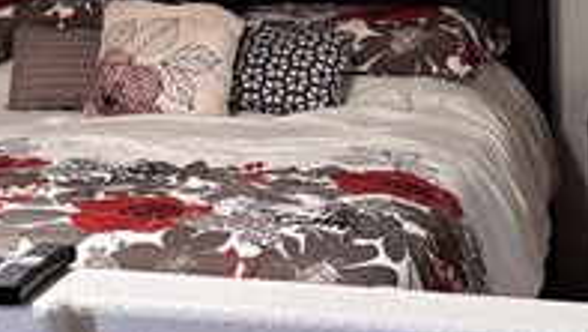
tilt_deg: -2.0
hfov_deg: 15.4
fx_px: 2121
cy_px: -173
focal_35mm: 136
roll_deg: +2.0
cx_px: -63
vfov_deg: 8.7
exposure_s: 1/60
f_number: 1.78
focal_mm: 6.76
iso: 320
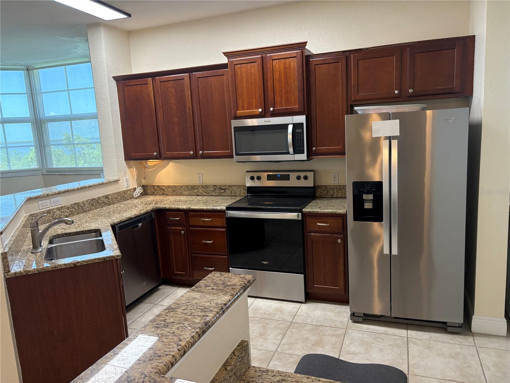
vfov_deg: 53.1
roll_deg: +3.5
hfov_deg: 67.3
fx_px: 383
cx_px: 255
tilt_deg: -8.3
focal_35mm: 26
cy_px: 192
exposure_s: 1/120
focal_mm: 5.96
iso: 250
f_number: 1.6
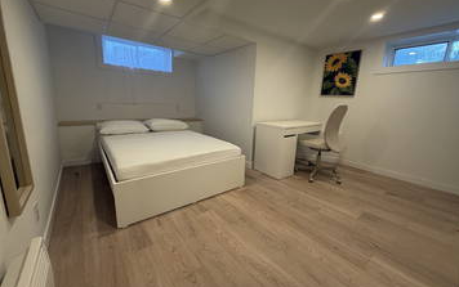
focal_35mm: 15
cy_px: 138
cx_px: 231
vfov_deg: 74.8
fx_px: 188
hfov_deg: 101.4
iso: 160
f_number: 2.2
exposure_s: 1/120
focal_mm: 2.22
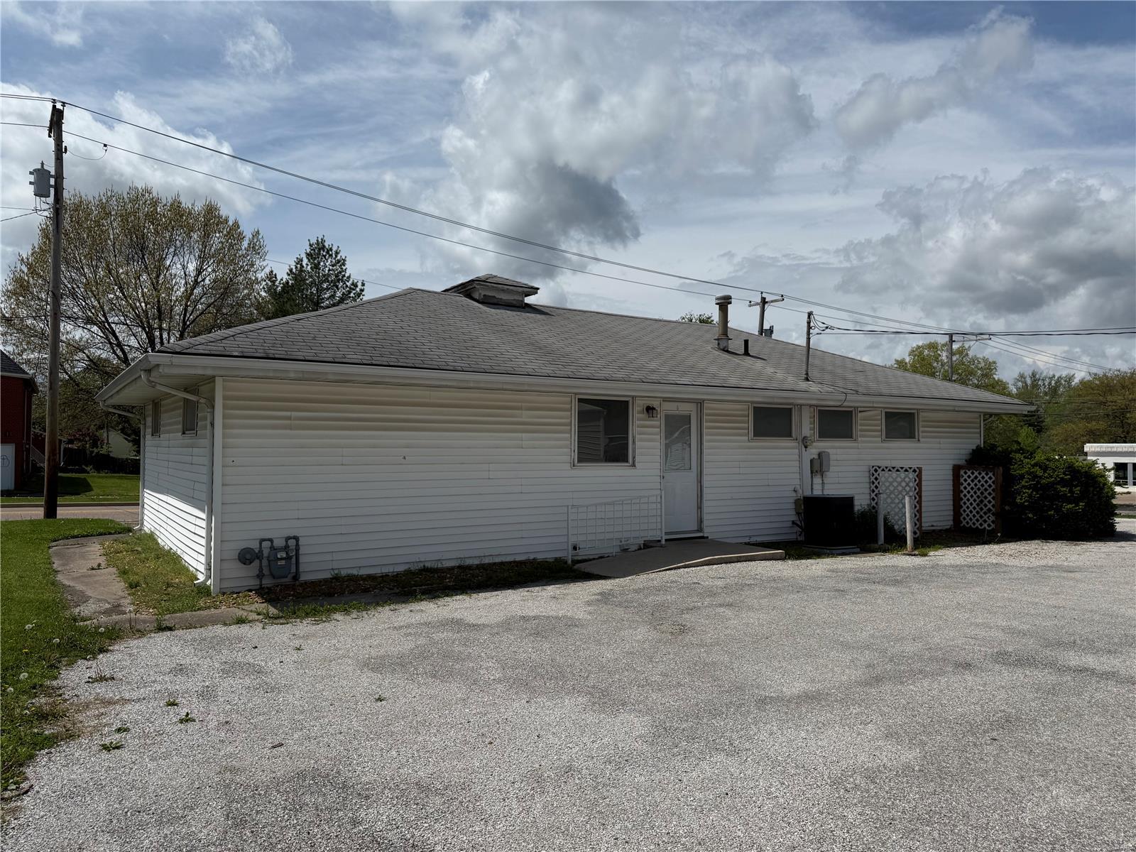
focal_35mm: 24
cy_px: 426
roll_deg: +0.1
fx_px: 788
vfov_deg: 56.8
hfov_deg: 71.6
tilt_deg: +2.6
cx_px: 568
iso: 80
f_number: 1.78
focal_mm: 6.76
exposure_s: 1/11905
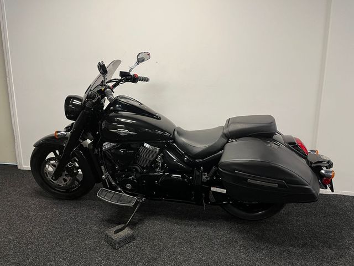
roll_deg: +0.2
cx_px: 177
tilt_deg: -11.3
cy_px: 133
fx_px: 266
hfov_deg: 67.3
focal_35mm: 26
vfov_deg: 53.1
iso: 80
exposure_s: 1/50
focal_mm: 5.1
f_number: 1.6
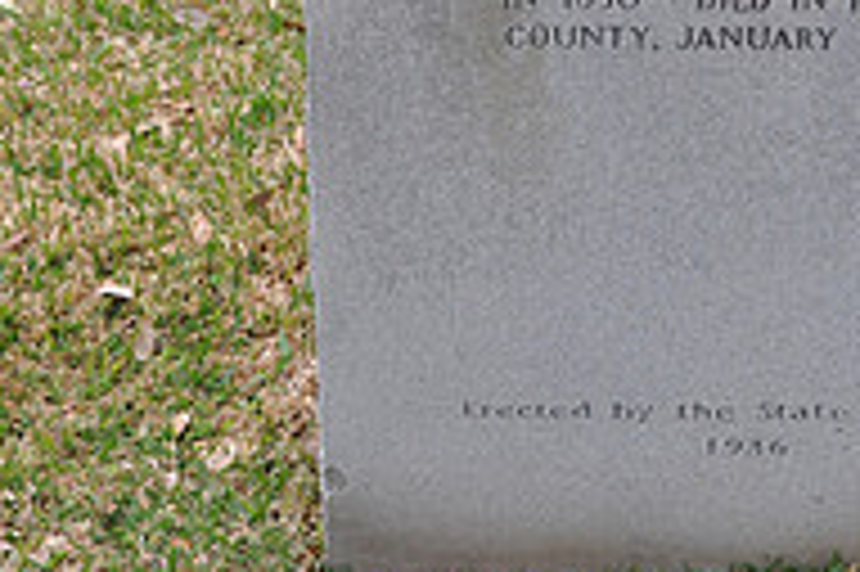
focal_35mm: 96
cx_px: 738
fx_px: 2280
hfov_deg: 21.0
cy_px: -155
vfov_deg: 13.8
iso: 400
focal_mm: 21
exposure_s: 1/125
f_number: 5.6
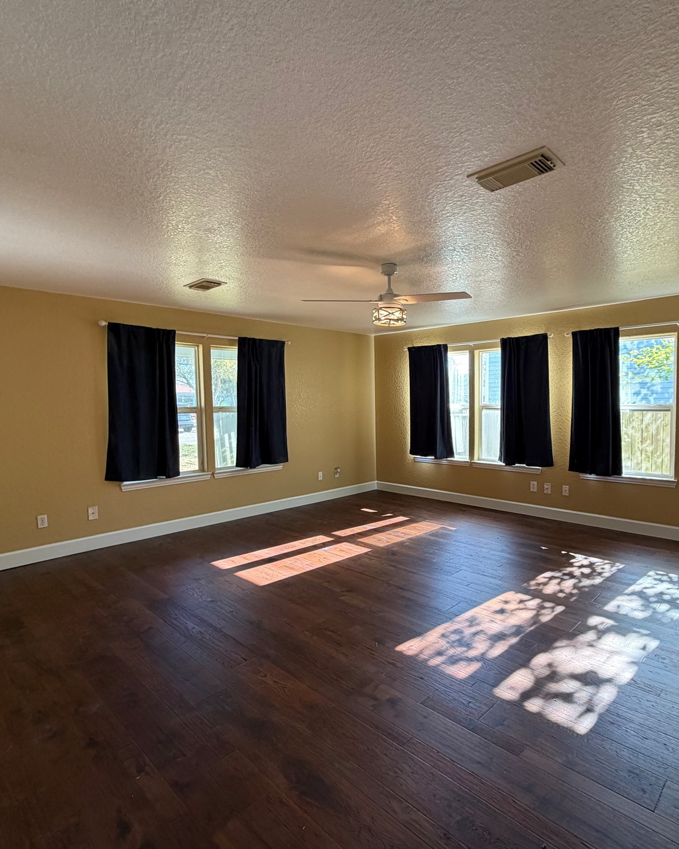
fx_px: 477
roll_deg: +0.8
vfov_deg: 83.3
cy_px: 424
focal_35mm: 19
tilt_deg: -2.9
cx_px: 391
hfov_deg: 70.4
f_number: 2.2
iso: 160
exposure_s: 1/121
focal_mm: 2.22
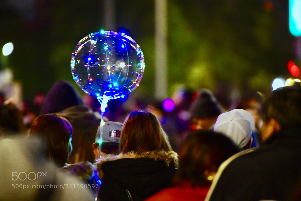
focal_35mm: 460
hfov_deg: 4.5
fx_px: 3847
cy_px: 100
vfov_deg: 3.0
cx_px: 150
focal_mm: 460
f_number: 6.3
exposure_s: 1/25
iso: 5600
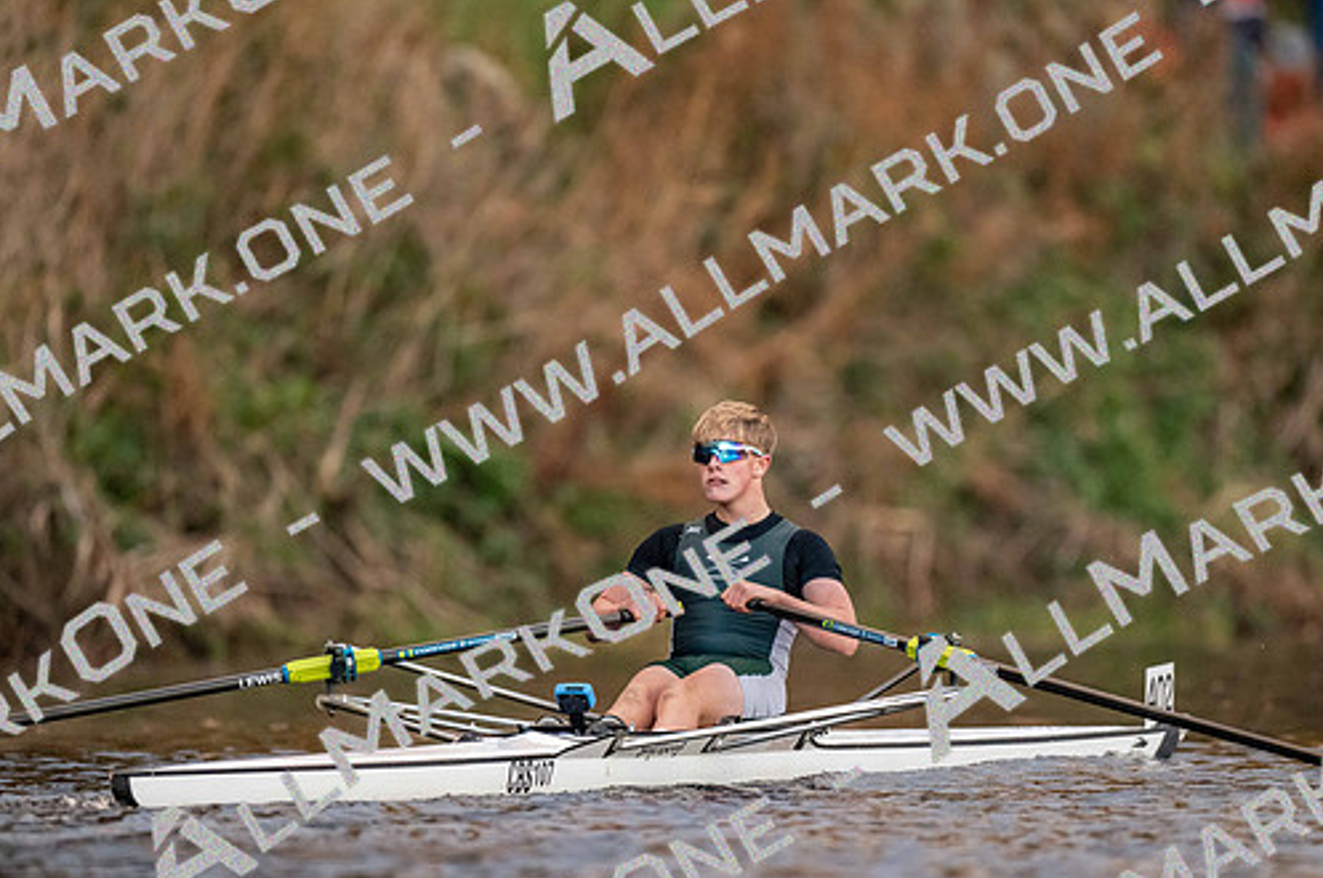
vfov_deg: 2.0
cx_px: 689
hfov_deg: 2.9
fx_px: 25728
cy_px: 511
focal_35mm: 701
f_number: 4
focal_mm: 600
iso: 5000
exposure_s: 1/2000
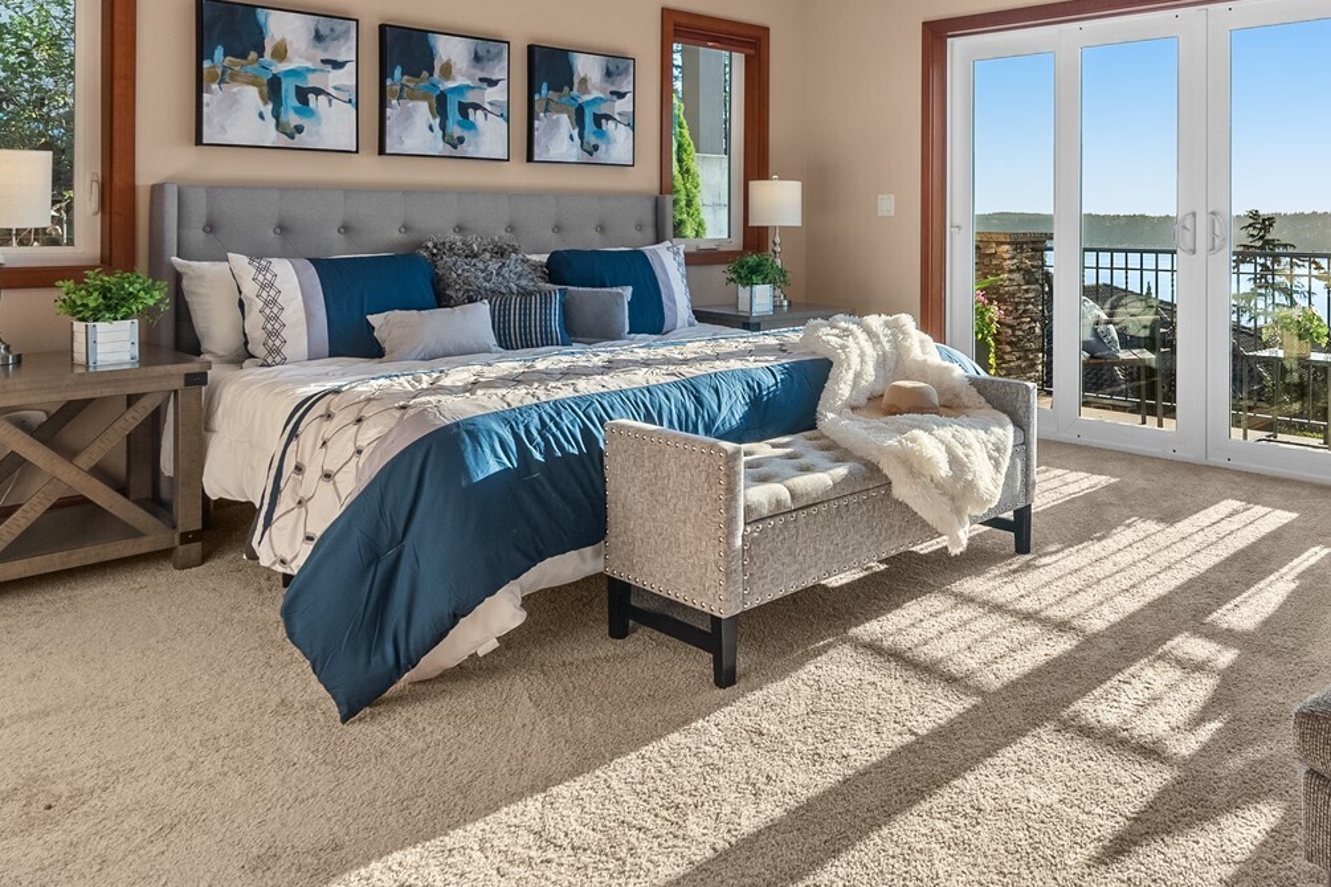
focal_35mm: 27
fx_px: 998
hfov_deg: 64.5
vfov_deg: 46.5
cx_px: 950
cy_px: 240
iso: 400
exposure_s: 1/60
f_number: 7.1
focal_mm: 16
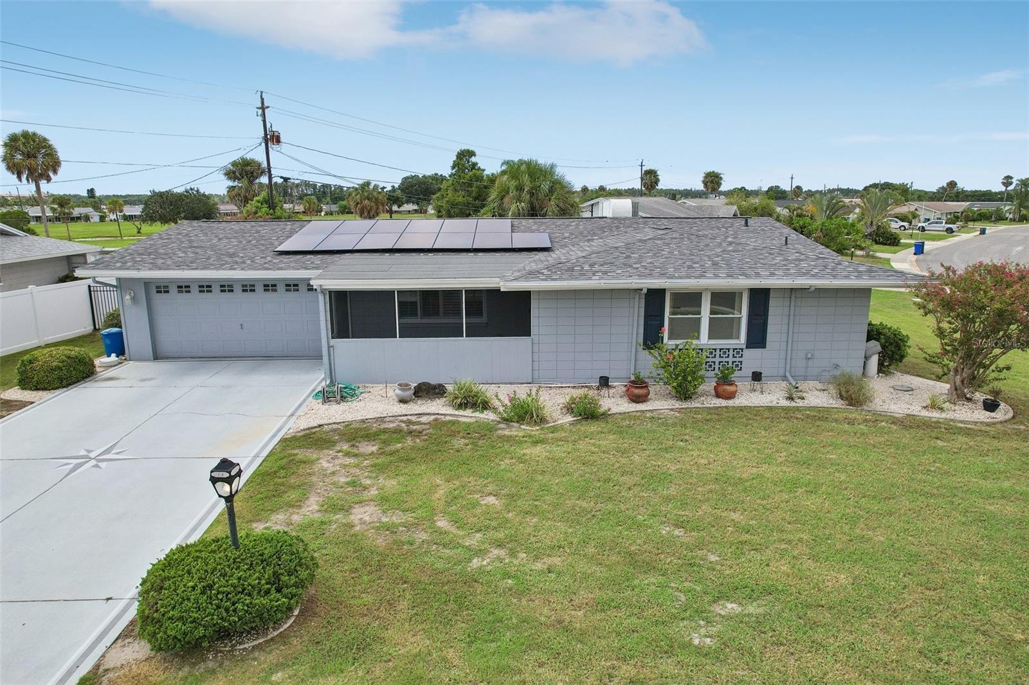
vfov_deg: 57.2
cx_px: 514
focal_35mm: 22
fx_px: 629
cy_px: 342
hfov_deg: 78.6
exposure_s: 1/3200
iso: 140
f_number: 2.8
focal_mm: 8.4
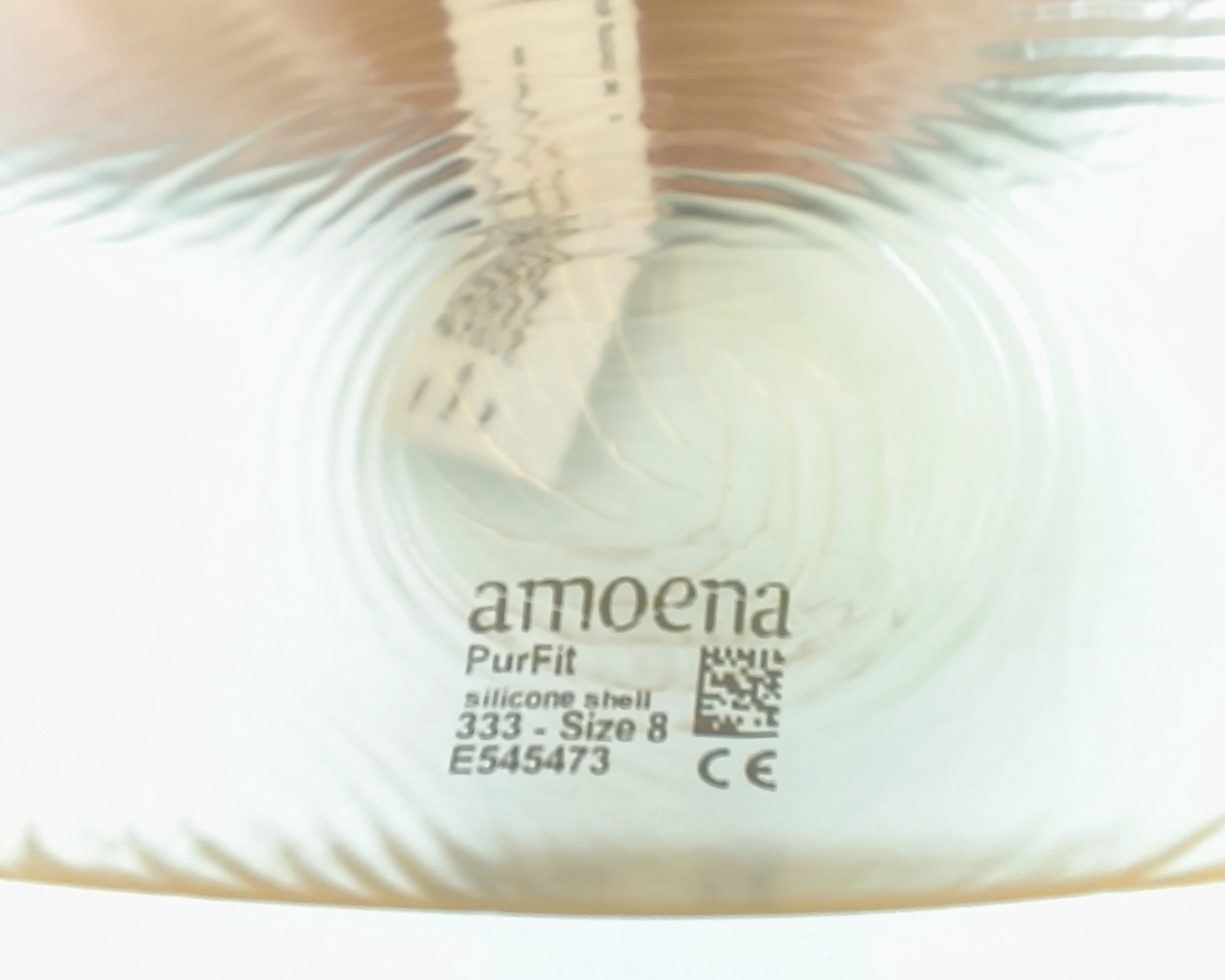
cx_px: 612
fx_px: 1088
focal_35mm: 30
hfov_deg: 58.8
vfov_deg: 48.5
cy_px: 470
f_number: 2.2
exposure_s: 1/30
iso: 50
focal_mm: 1.65
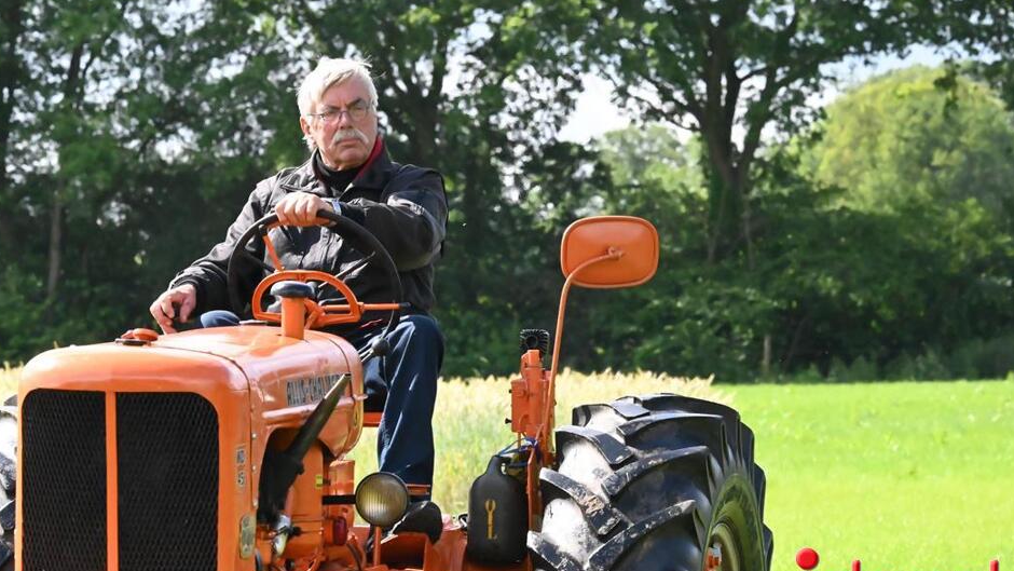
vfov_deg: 5.0
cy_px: 312
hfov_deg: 8.9
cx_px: 519
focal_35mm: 243
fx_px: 6534
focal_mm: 220
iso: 32000
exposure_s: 1/8000
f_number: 16
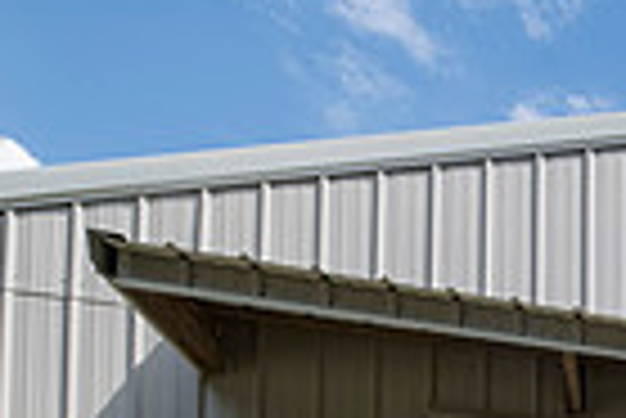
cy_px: 791
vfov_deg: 17.4
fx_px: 1062
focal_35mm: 61
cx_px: 1067
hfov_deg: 22.6
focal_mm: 14
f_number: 9
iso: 320
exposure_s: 1/400
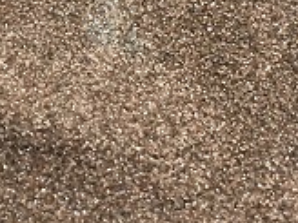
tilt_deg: -49.0
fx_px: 1825
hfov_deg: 9.2
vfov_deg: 6.9
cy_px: -129
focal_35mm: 212
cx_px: -53
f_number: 2.2
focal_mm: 4.15
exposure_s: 1/845
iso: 25
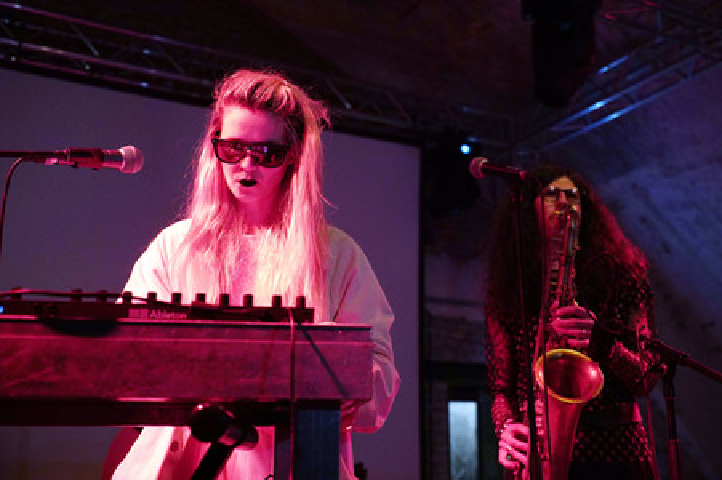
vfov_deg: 35.0
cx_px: 361
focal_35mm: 38
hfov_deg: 50.7
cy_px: 240
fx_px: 762
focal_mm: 38
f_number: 3.2
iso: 2000
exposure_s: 1/50
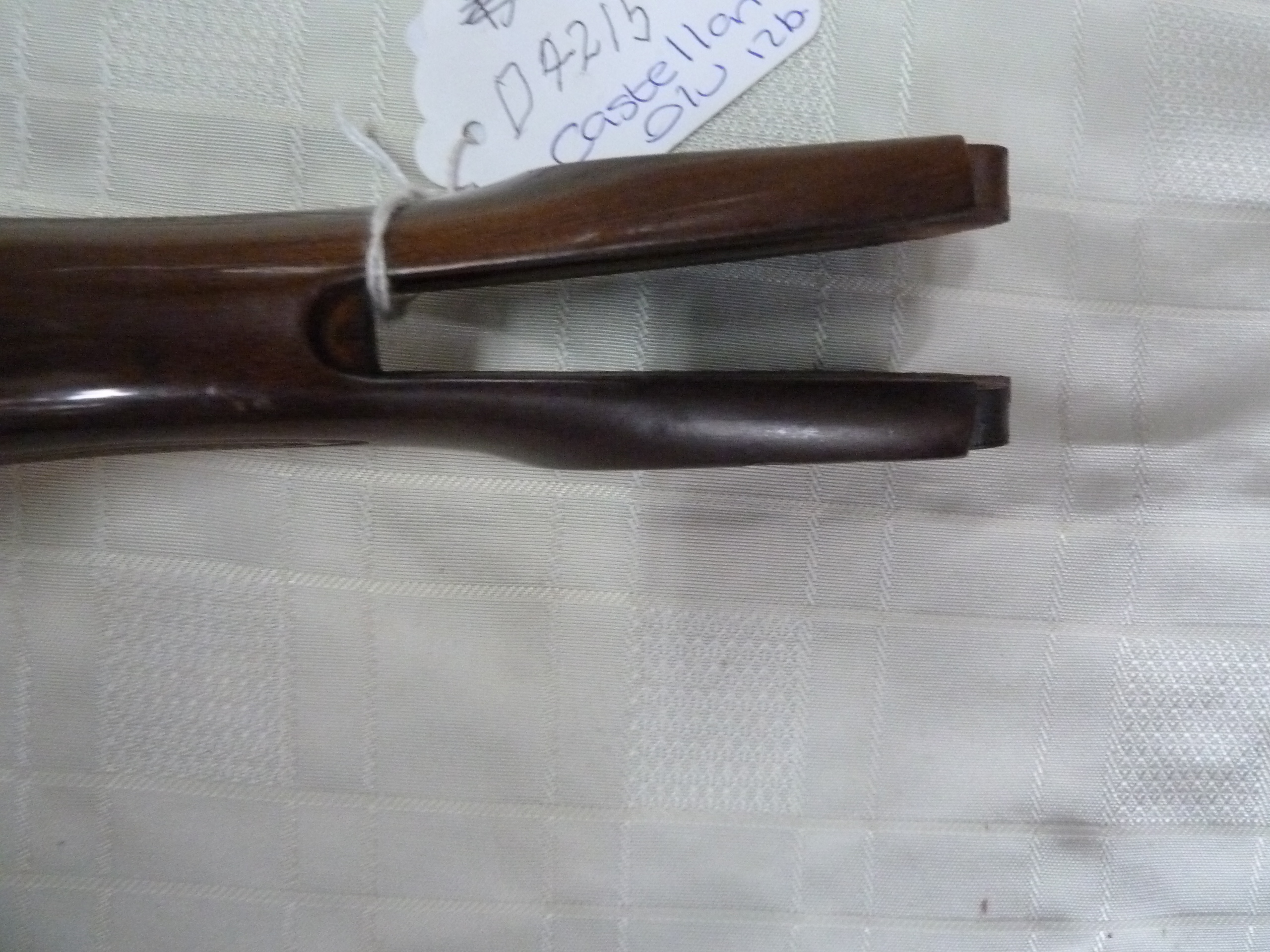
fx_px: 917
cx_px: 635
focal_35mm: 25
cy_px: 476
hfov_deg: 69.4
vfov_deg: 54.9
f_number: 3.3
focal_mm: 4.1
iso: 800
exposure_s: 1/50
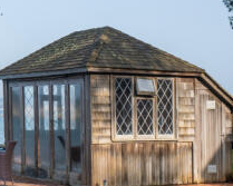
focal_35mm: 101
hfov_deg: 18.4
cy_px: 155
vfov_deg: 15.1
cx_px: -12
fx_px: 696
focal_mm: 22
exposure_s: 1/200
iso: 200
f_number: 11
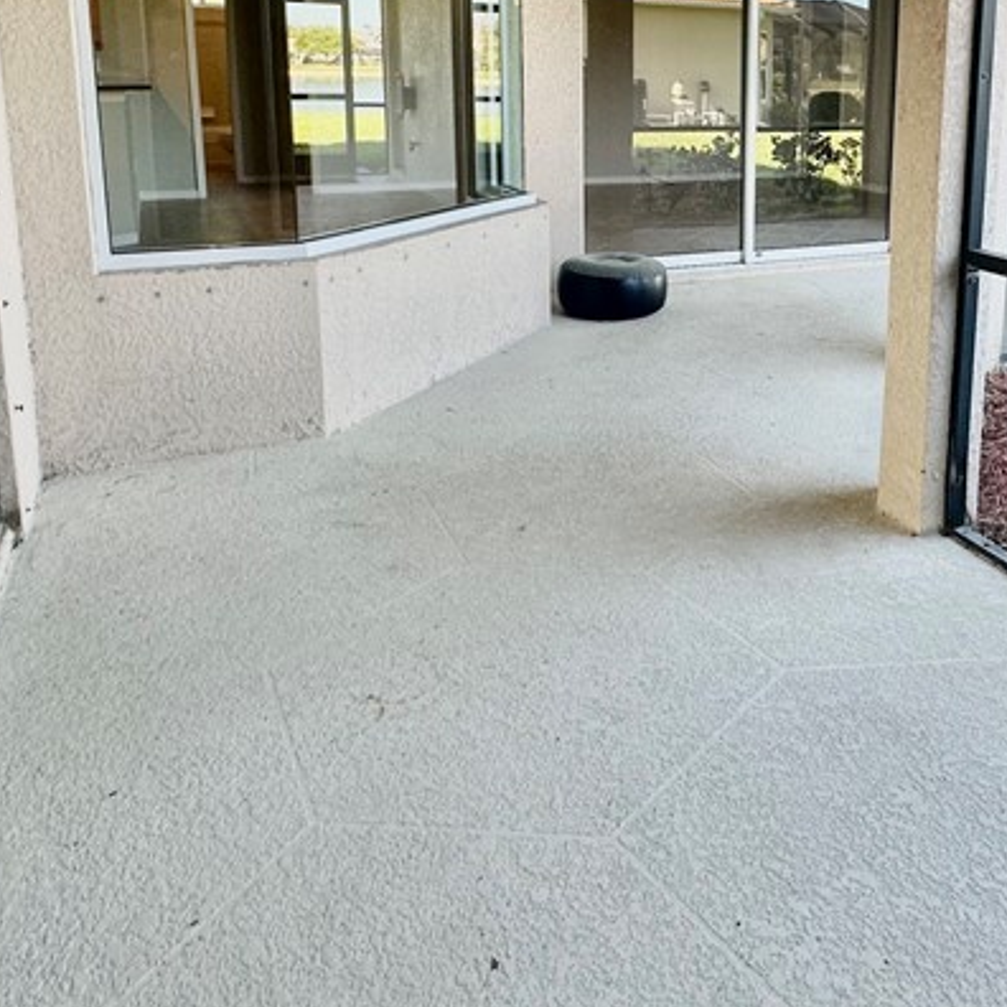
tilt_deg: -9.3
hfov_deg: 49.4
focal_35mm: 32
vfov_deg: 49.1
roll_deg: -2.7
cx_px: 735
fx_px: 1053
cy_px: 252
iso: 100
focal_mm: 2.22
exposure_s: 1/120
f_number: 2.2
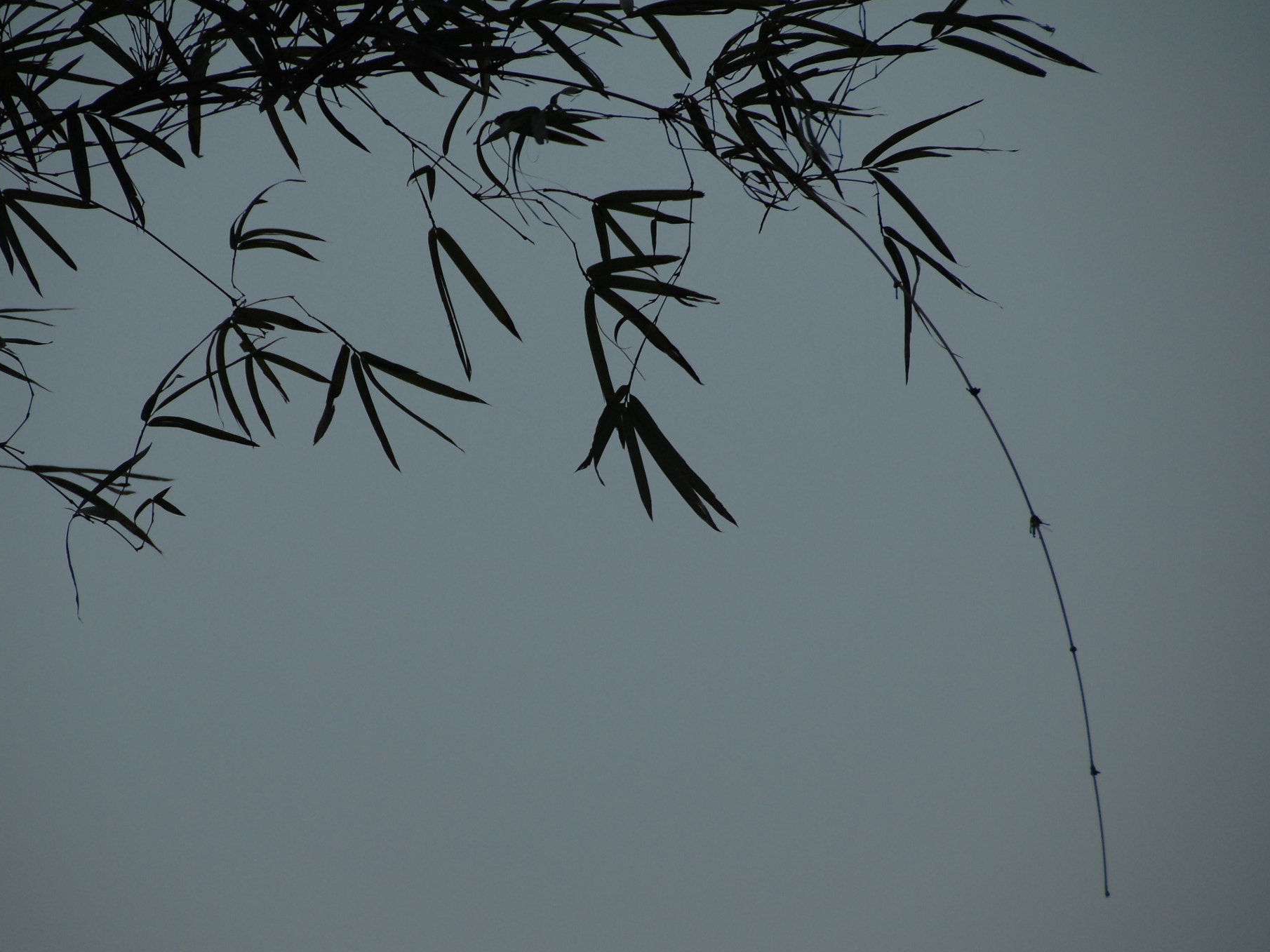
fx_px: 11959
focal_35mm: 326
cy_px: 476
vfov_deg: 4.6
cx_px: 578
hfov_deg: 6.1
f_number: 5.6
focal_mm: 200
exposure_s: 1/500
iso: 400
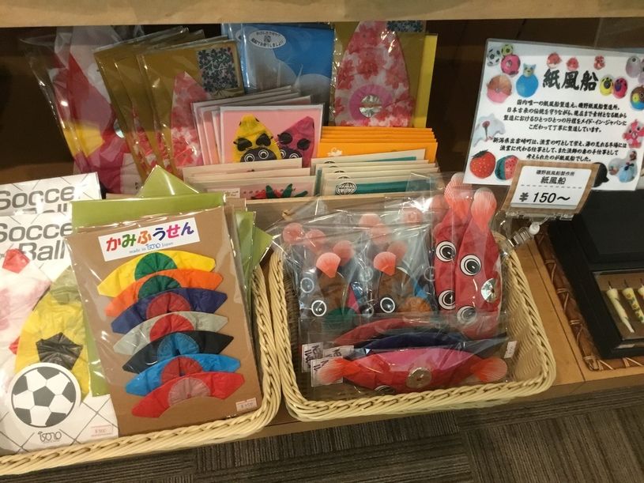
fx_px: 577
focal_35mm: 31
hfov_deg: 58.4
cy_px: 242
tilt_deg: -57.8
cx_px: 322
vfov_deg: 45.4
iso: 160
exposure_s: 1/30
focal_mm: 3.3
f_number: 2.4
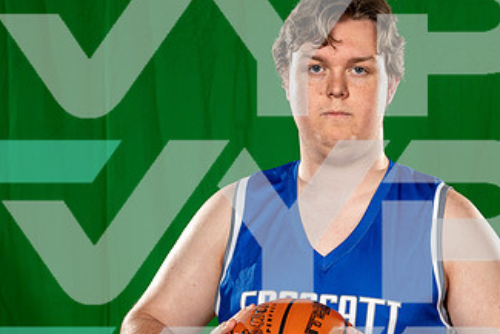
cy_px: 222
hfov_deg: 22.2
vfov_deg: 15.0
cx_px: 352
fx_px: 1264
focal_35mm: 91
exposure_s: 1/250
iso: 250
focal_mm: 51
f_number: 8
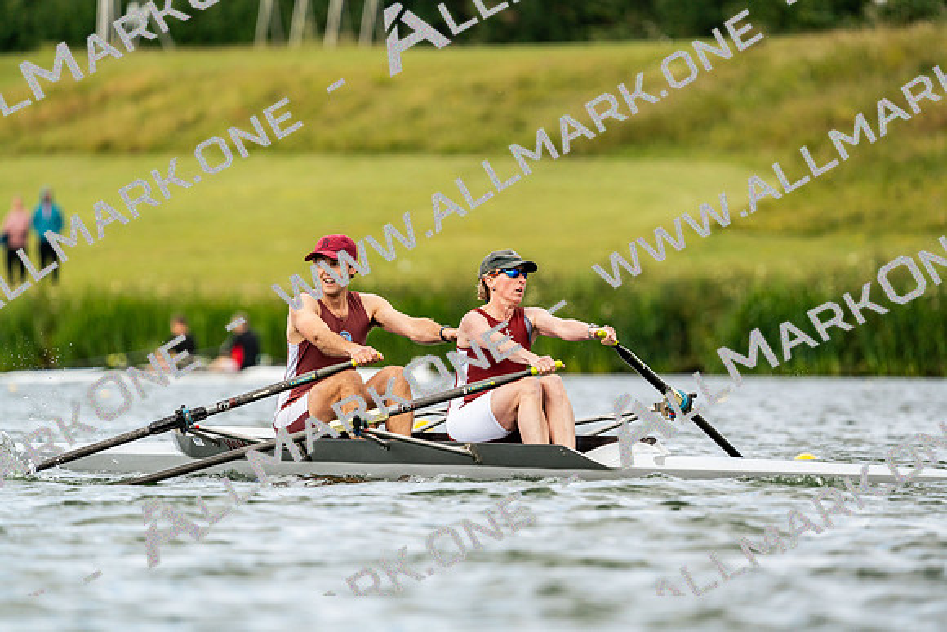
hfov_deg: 4.2
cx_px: 474
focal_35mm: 496
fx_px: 13050
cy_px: 316
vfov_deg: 2.8
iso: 500
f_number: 6.3
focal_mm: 496
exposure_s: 1/2000
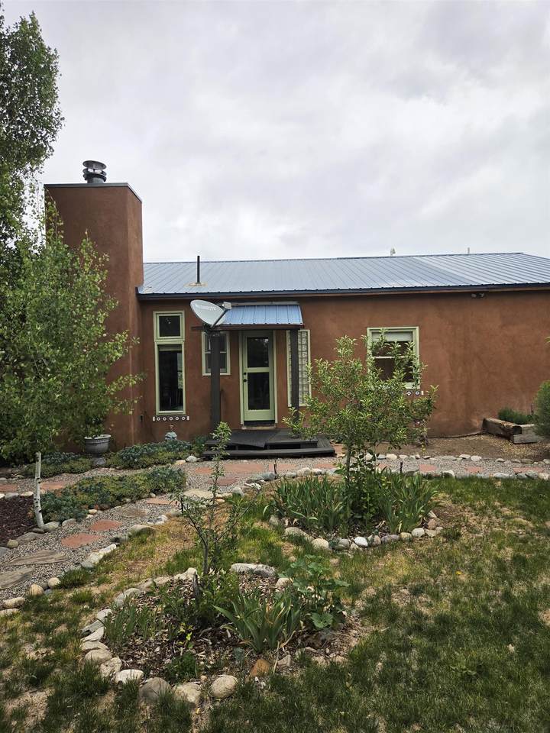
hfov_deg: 58.9
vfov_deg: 73.9
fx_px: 487
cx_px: 275
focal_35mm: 23
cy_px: 366
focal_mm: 5.4
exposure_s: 1/3589
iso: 80
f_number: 1.8
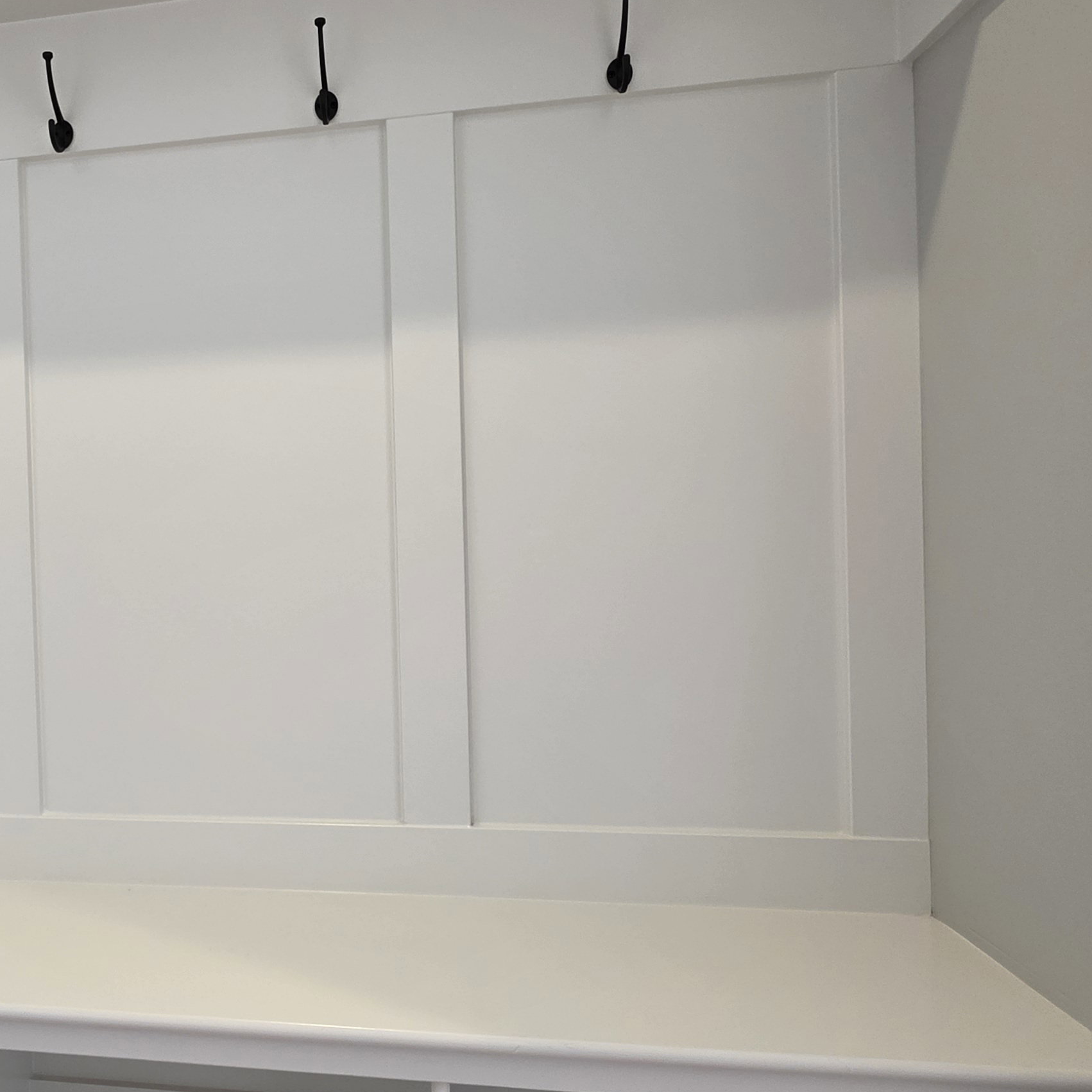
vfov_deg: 59.0
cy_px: 574
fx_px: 964
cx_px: 221
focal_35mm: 27
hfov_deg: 55.0
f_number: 1.9
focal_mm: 2.2
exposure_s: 1/120
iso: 125
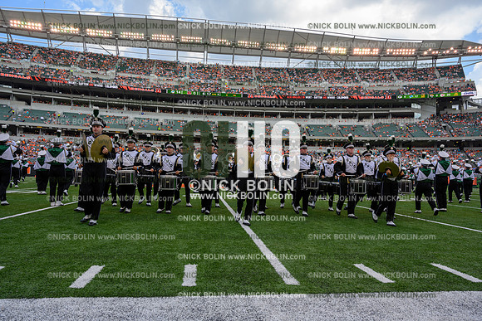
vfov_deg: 53.2
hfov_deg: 73.7
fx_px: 321
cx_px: 241
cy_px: 160
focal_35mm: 24
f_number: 7.1
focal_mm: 24
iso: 80
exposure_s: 1/100
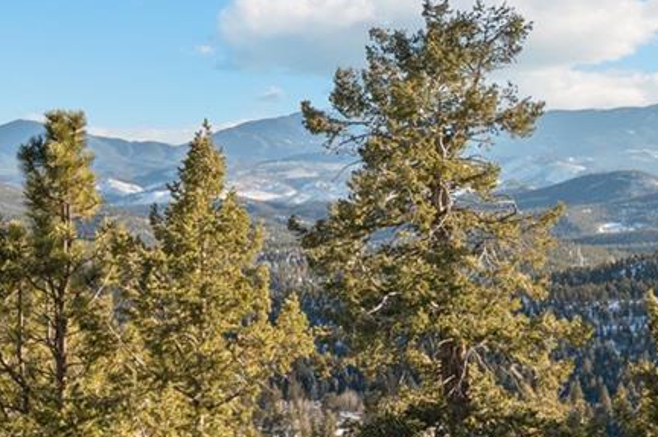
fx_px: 1150
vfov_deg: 21.4
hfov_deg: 31.8
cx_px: 265
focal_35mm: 63
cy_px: 148
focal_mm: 17
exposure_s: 1/100
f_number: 8
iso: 400
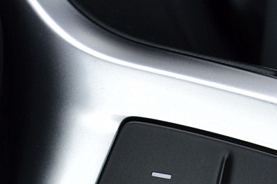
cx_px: 181
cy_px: 233
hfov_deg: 6.1
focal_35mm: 336
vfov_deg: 4.1
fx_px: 2582
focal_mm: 55
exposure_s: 1/100
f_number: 9
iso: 400
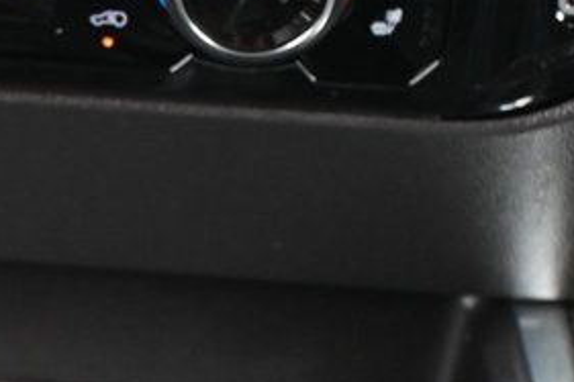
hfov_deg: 13.2
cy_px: 680
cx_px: -57
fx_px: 2438
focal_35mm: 153
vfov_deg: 8.6
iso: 2000
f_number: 4.5
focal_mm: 28
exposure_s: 1/125
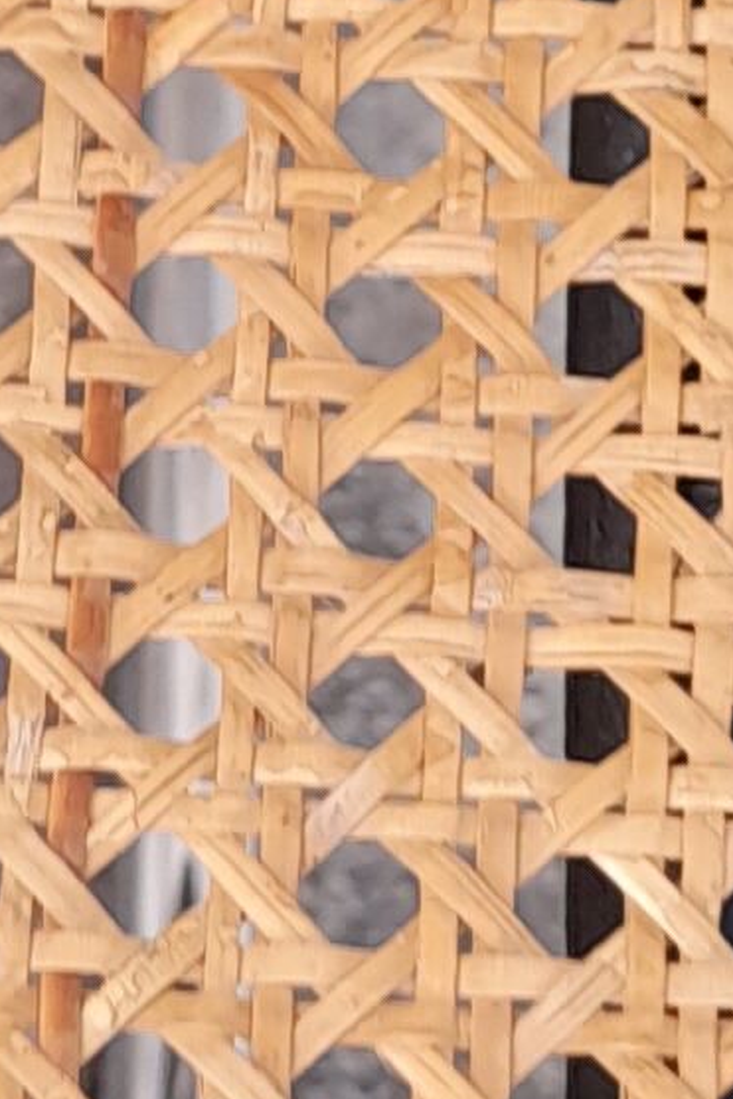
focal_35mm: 187
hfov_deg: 7.3
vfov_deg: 11.0
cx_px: 322
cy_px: 389
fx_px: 5707
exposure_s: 1/50
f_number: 2
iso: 25
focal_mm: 4.6
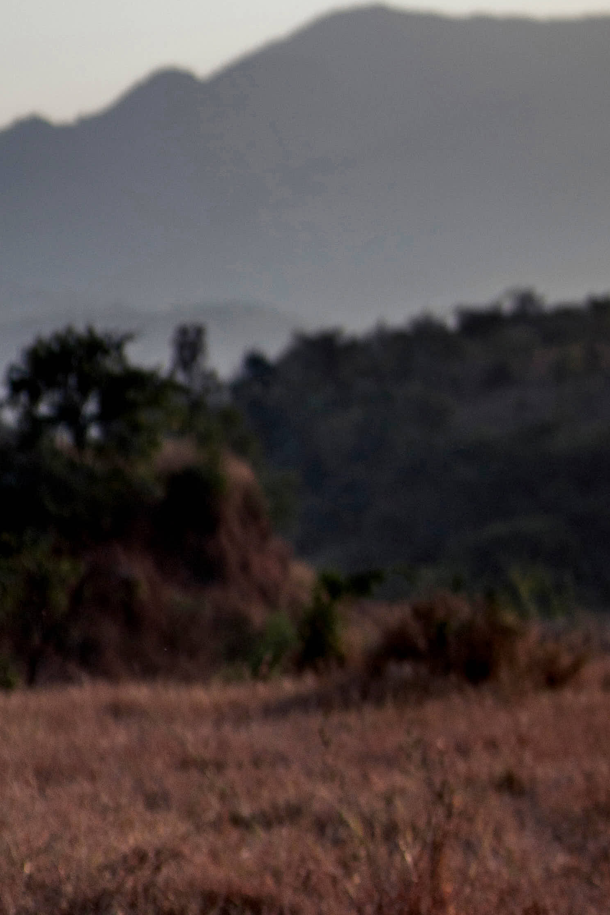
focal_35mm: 125
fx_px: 3176
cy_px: 817
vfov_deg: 16.2
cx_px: 182
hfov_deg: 11.0
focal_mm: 35
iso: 250
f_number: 1.6
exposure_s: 1/8000
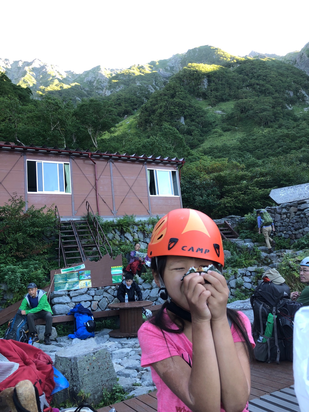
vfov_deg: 63.4
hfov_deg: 49.7
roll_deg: +5.9
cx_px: 154
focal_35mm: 28
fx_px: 333
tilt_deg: +11.9
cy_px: 206
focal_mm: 3.99
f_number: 1.8
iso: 40
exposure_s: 1/120
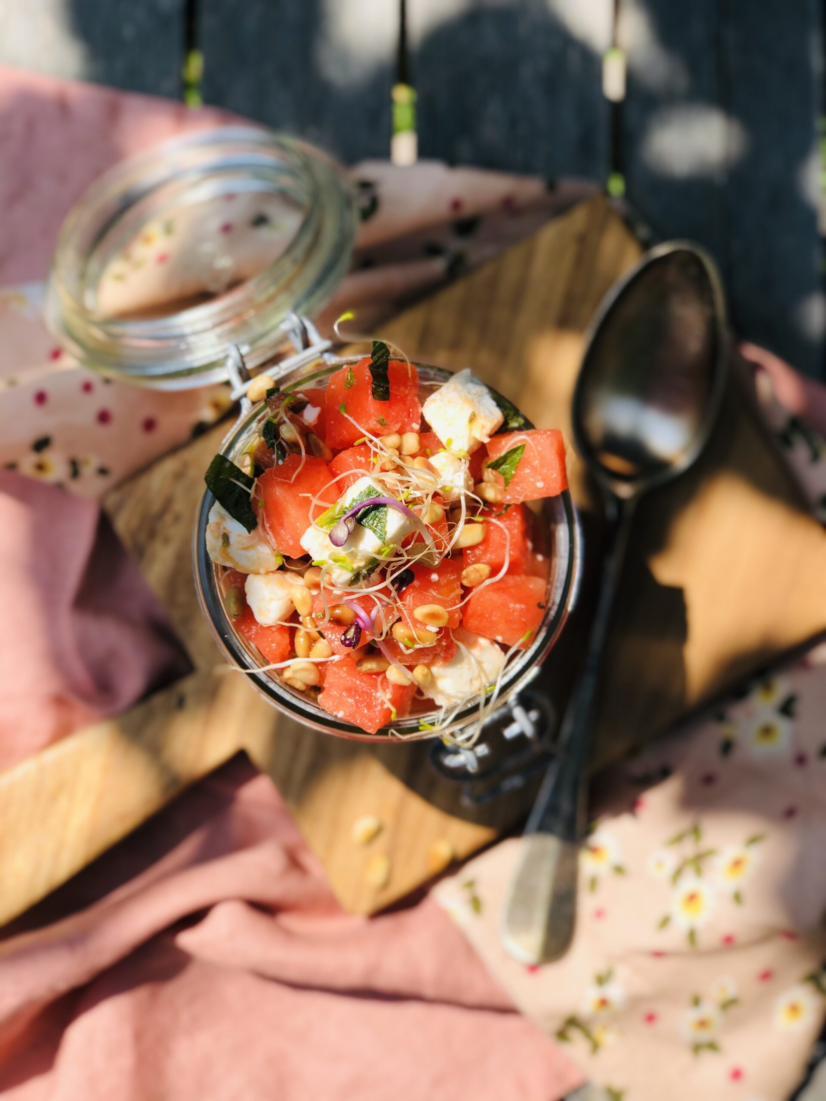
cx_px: 413
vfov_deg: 33.8
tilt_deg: -85.4
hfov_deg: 25.7
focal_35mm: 57
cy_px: 550
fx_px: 1813
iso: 20
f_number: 2.8
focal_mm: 6.6
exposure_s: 1/695
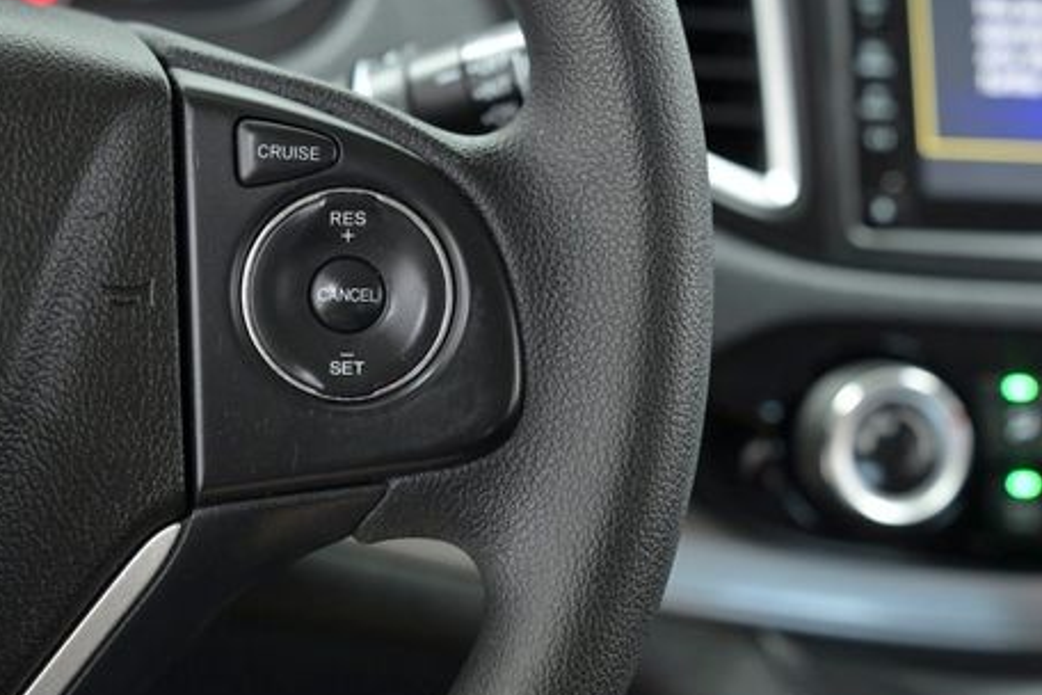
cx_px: 423
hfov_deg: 25.3
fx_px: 2315
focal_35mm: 80
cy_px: 303
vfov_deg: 17.1
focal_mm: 57
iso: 2000
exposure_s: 1/125
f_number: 4
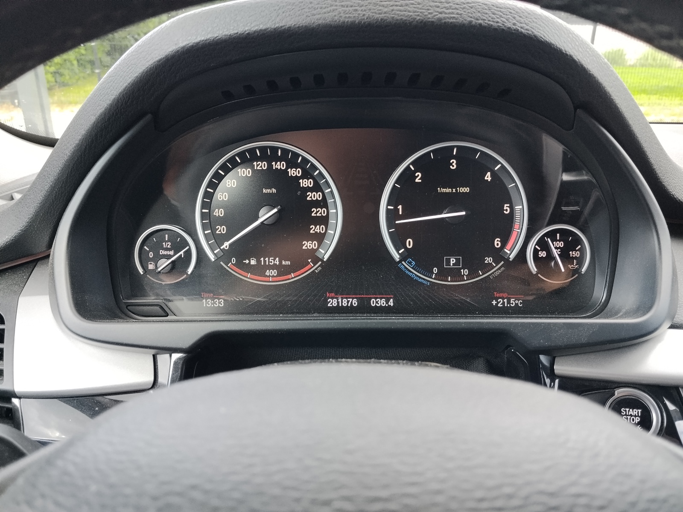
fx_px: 572
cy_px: 256
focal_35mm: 29
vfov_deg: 48.2
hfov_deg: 61.7
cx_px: 342
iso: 125
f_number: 1.8
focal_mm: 4.22
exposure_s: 1/100
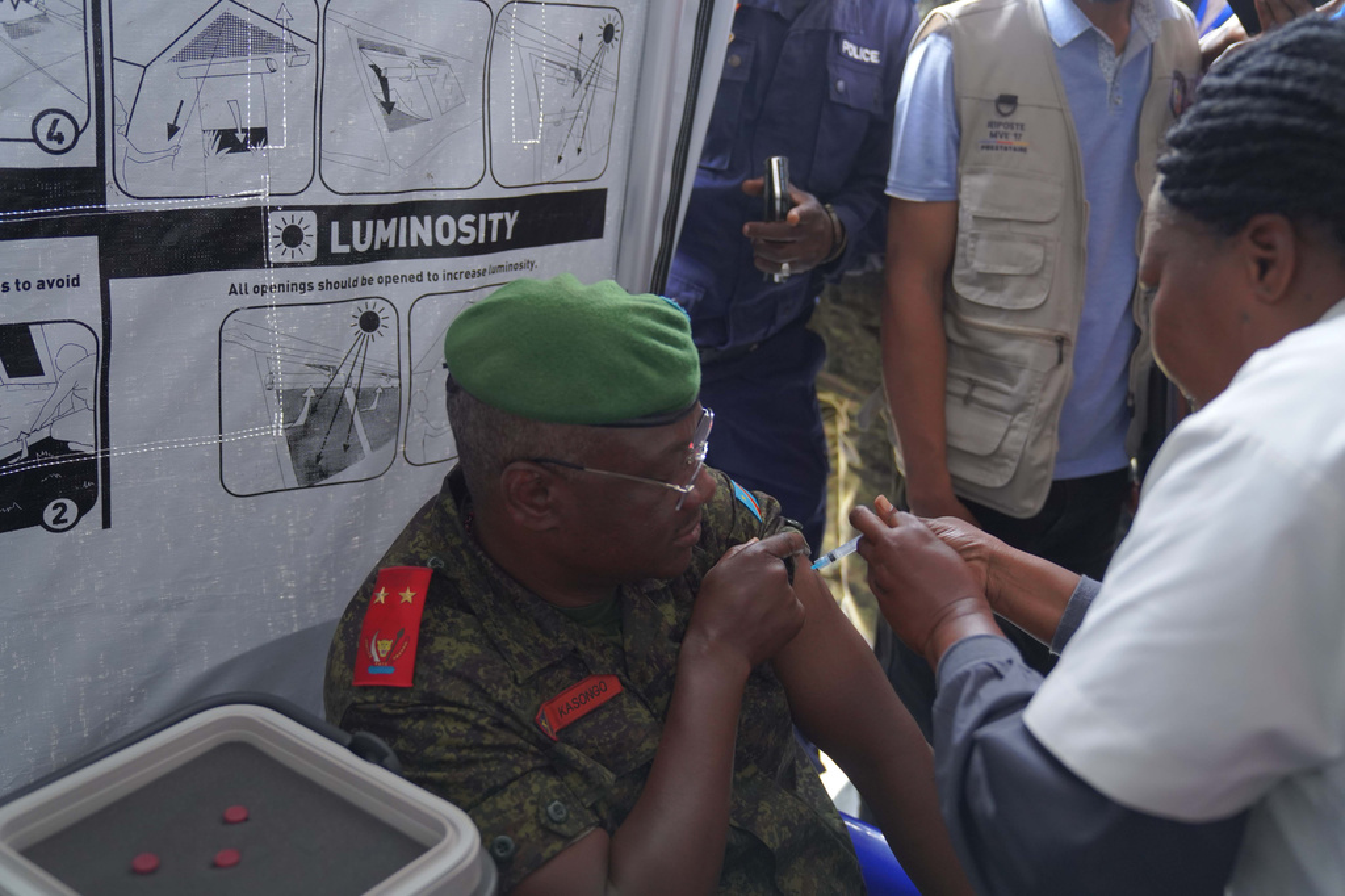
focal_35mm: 37
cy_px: 448
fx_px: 1382
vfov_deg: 35.9
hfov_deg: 51.9
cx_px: 672
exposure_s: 1/200
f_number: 2.8
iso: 2000
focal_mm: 37
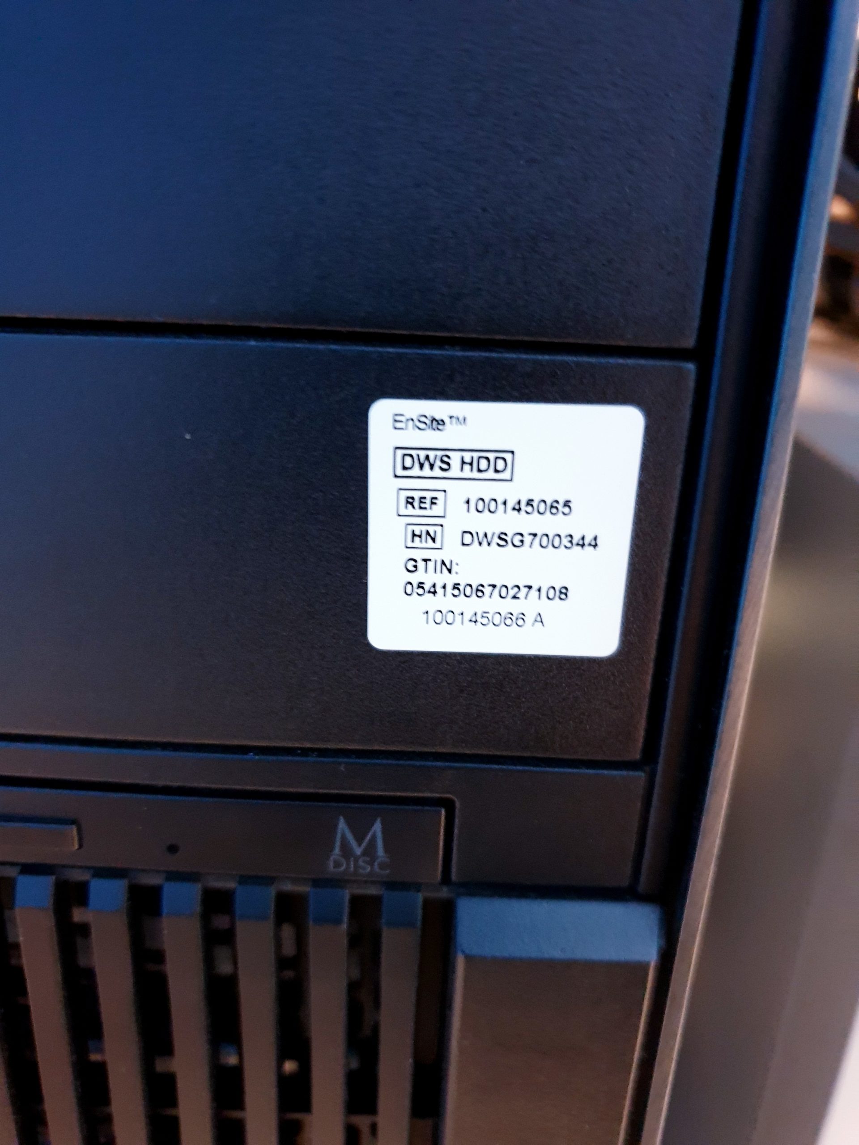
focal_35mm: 26
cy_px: 572
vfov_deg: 67.3
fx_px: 860
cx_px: 430
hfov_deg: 53.1
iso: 400
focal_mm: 4.3
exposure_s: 1/10
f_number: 1.5
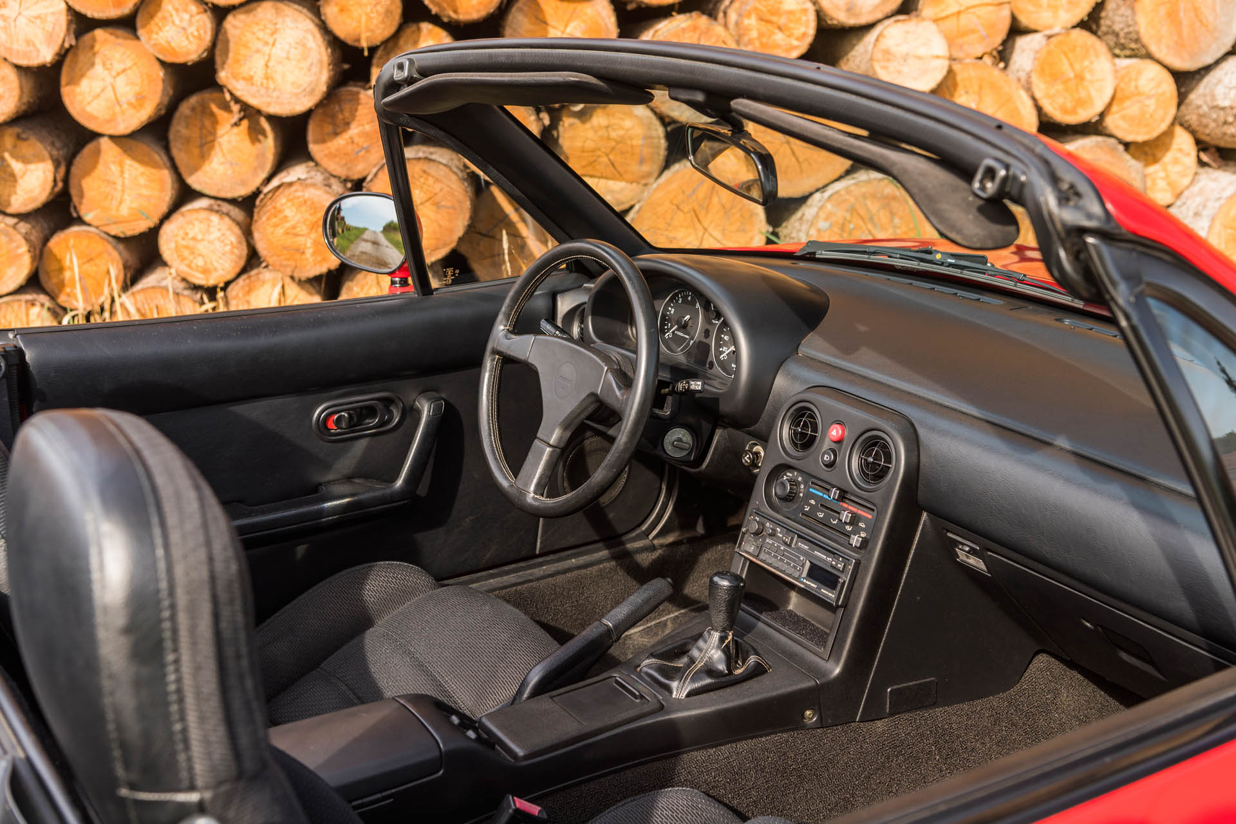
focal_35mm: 44
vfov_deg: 30.5
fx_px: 1511
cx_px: 618
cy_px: 412
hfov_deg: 44.5
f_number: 5.6
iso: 400
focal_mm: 44
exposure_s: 1/160
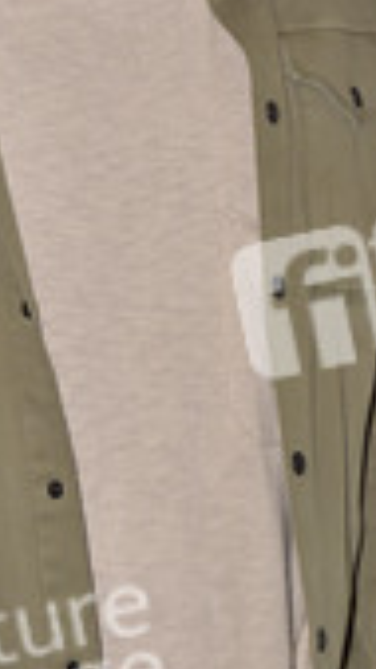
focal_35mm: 154
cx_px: 77
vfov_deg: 13.9
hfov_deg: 7.9
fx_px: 2731
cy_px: 87
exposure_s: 1/320
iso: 500
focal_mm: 62
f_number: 6.3
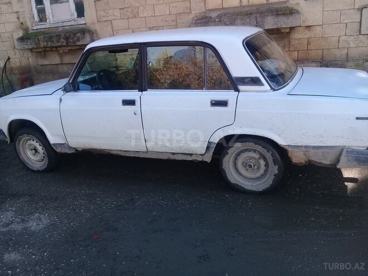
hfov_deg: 58.4
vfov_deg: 45.4
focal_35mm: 31
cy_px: 138
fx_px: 330
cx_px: 184
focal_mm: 3.3
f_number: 2.2
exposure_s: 1/216
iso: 50
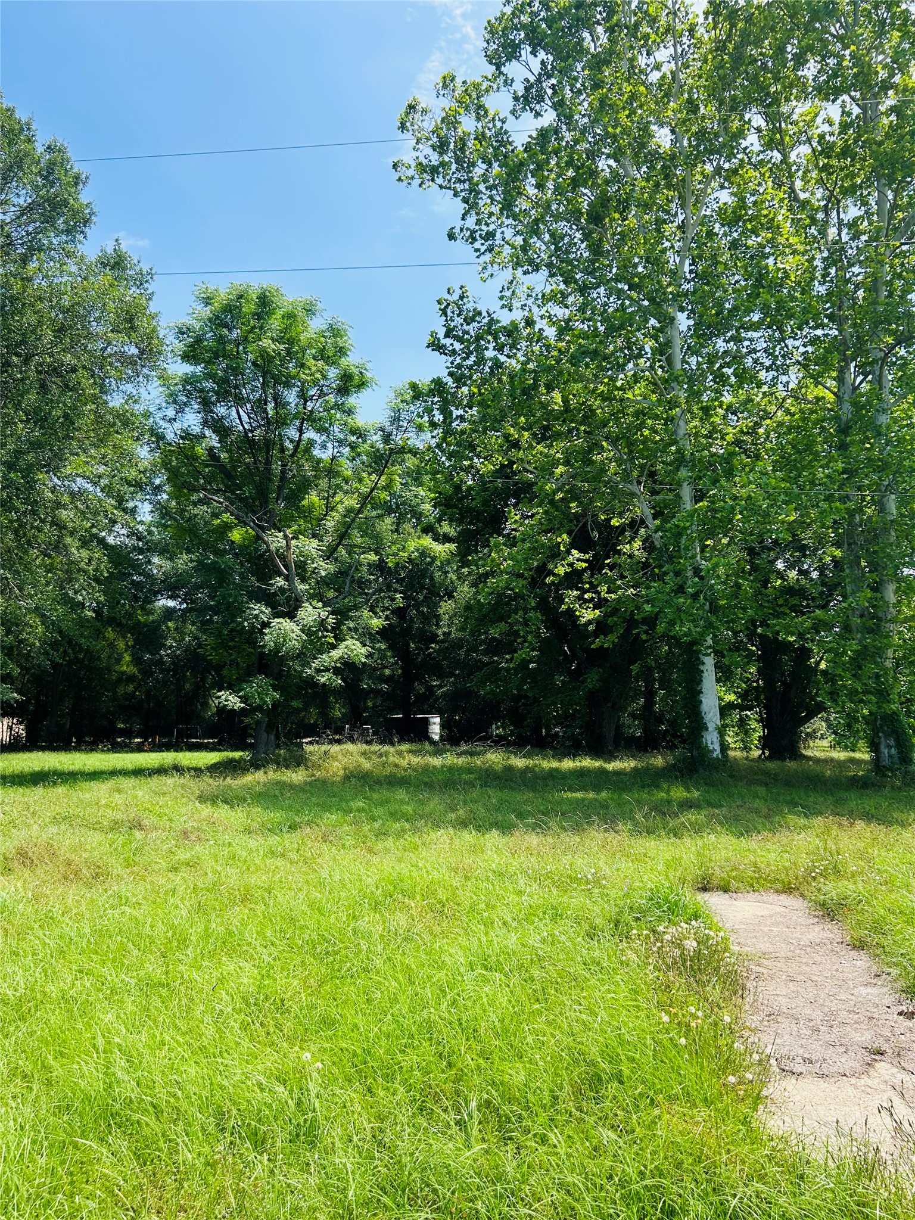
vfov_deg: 67.3
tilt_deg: +9.8
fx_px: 916
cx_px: 458
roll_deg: -0.4
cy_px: 610
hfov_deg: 53.1
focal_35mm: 26
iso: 50
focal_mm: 5.7
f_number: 1.5
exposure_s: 1/2299
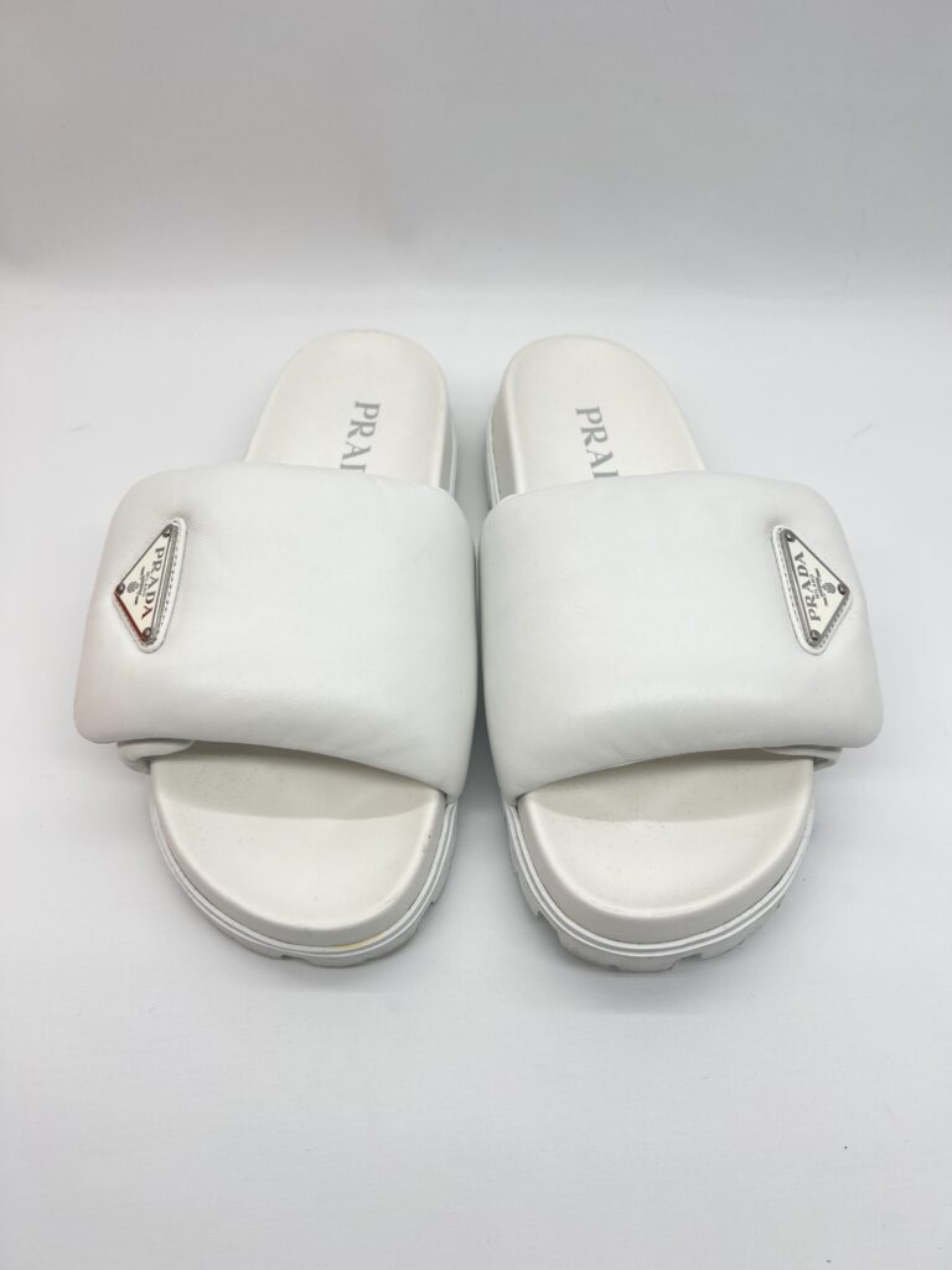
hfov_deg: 53.1
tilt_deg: -52.5
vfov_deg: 67.3
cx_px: 476
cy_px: 635
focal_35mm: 26
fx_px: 953
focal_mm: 5.7
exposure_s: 1/253
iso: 40
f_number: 1.5
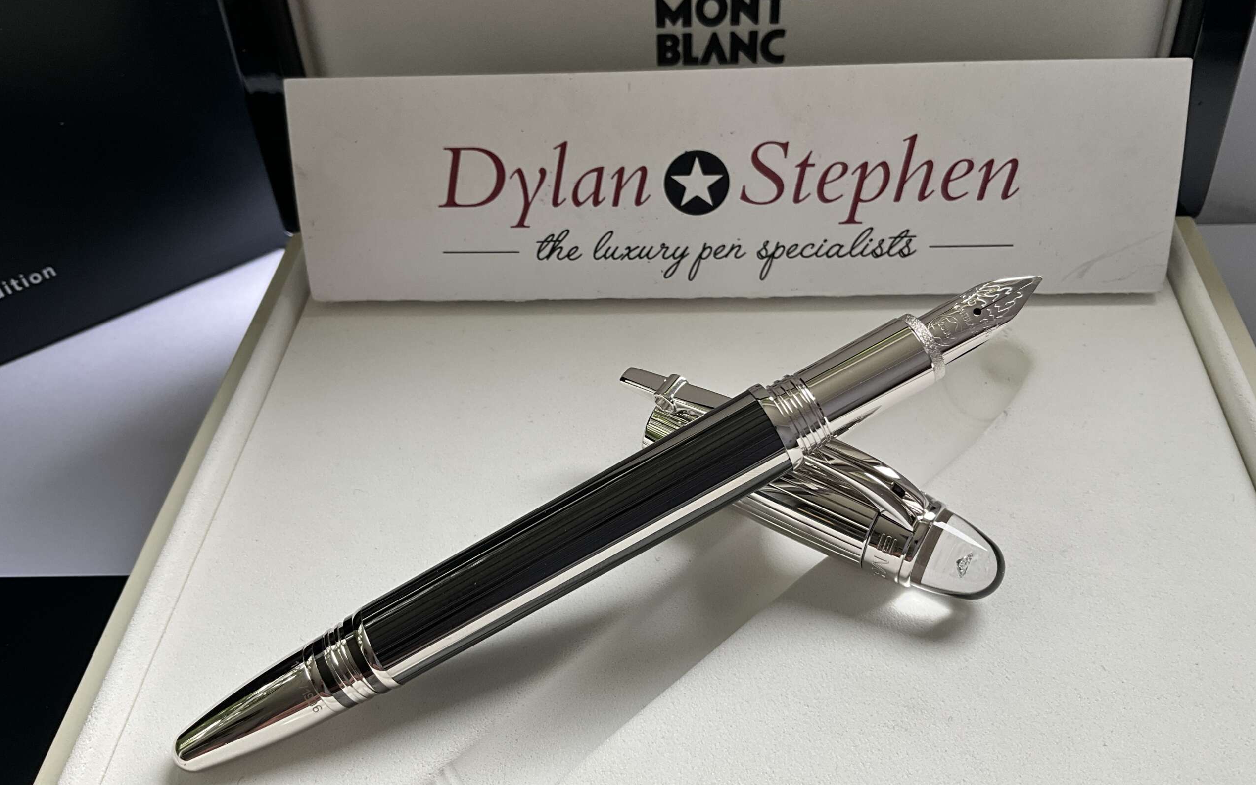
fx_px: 1061
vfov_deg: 40.6
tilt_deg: -46.2
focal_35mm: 31
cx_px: 624
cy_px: 410
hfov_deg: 61.2
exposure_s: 1/122
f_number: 1.8
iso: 32
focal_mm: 3
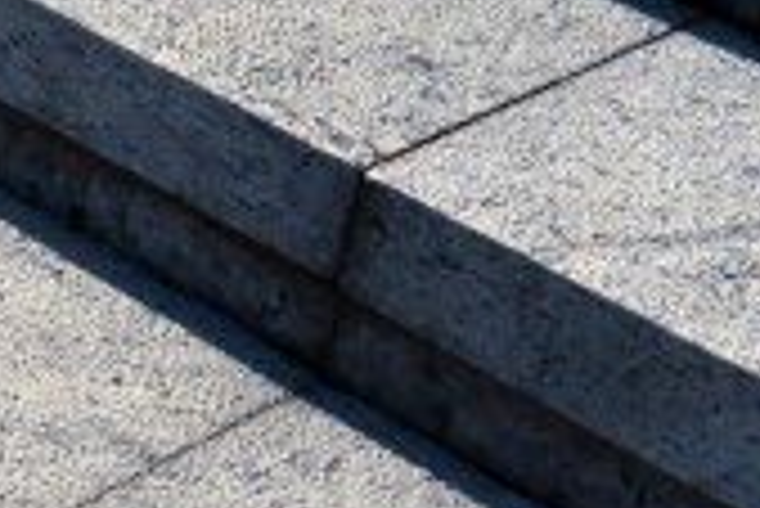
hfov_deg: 14.7
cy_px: 265
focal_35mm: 130
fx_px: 2747
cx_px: -378
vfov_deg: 10.6
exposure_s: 1/160
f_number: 10
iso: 160
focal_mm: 36
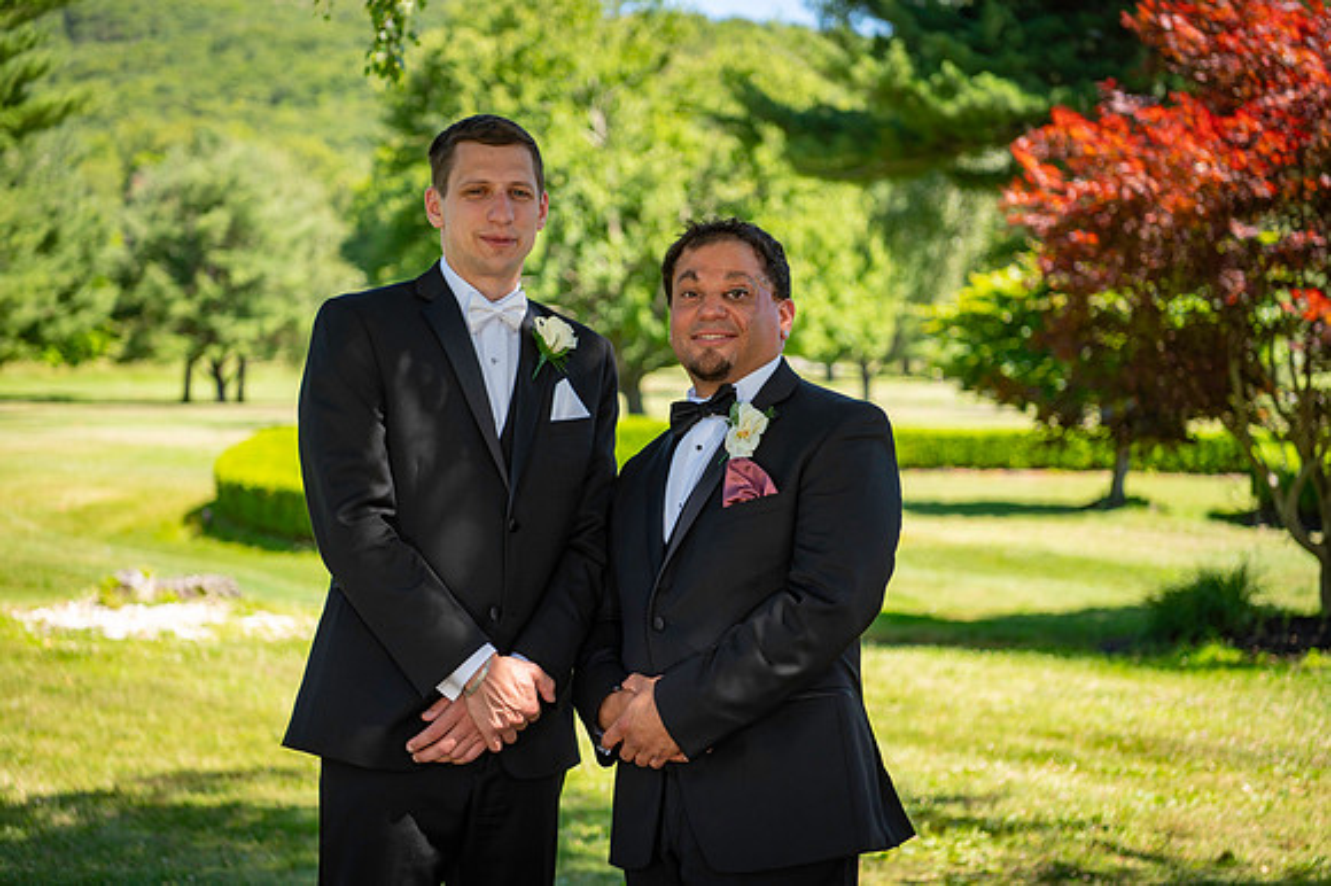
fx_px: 2291
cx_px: 666
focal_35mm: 62
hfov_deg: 32.4
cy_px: 443
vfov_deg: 21.9
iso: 100
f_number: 3.2
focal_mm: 62
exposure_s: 1/800
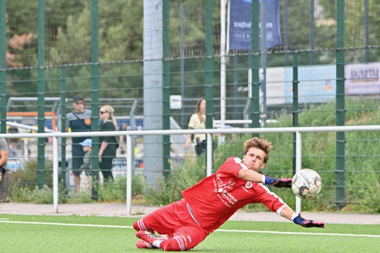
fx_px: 3609
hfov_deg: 6.0
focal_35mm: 342
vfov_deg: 4.0
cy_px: 108
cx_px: 253
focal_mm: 195
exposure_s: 1/1600
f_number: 5.3
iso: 560
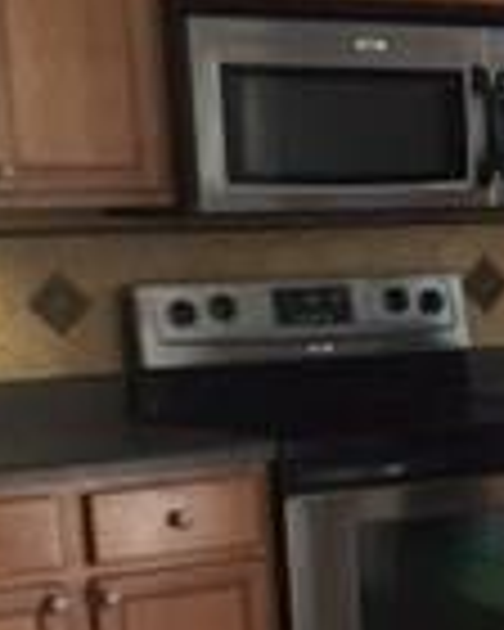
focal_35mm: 129
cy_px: 567
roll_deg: +0.6
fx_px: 2405
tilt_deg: -7.9
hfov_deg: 10.8
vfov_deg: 14.8
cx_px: 1058
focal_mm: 4.15
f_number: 2.2
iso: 125
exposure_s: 1/30
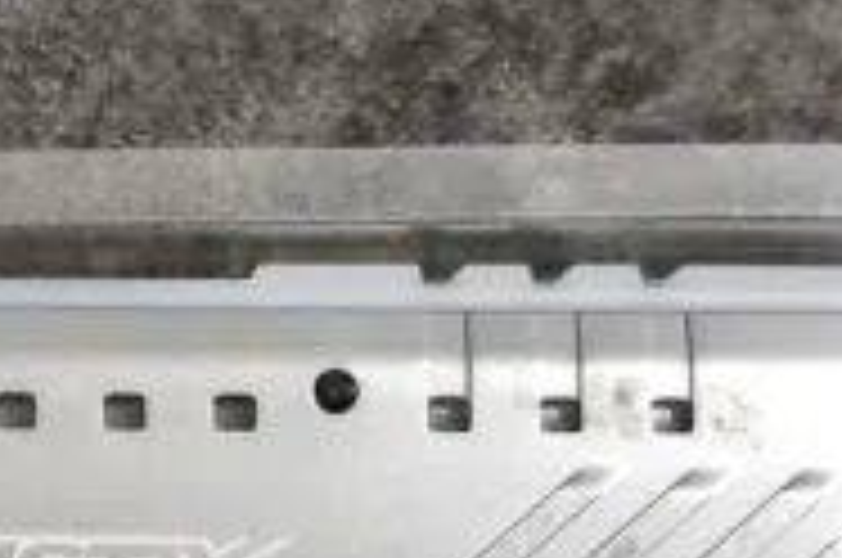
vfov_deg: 16.2
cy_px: 590
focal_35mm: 82
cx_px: -45
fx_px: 1915
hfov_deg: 23.5
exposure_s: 1/33.3
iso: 704
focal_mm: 4.09
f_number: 1.6
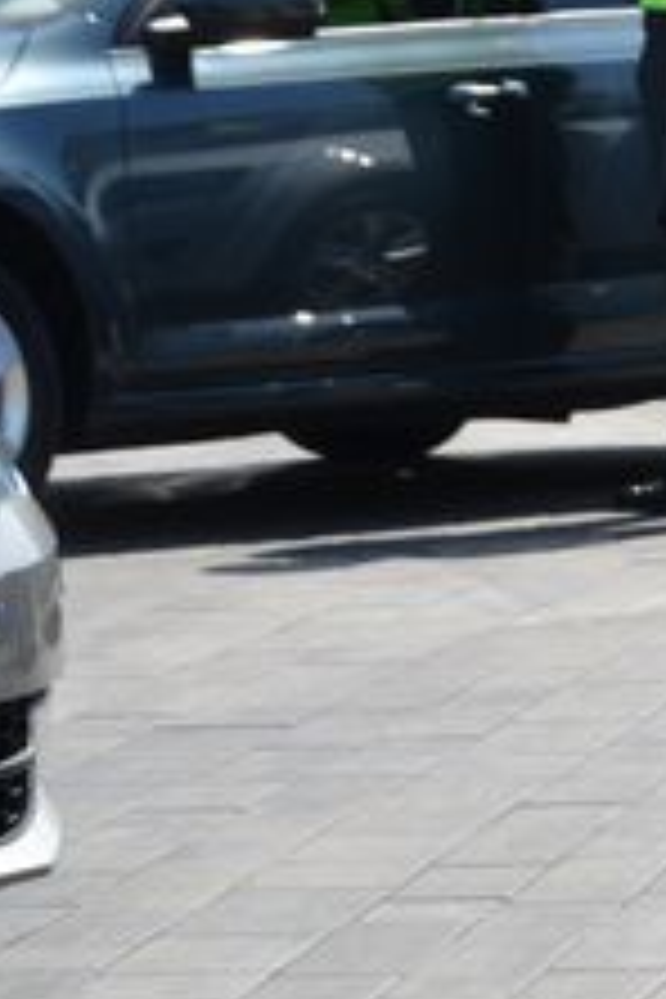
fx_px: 8685
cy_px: 284
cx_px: 1773
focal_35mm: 313
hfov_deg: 4.3
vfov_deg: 6.6
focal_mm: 58
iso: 110
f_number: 8
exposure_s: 1/250
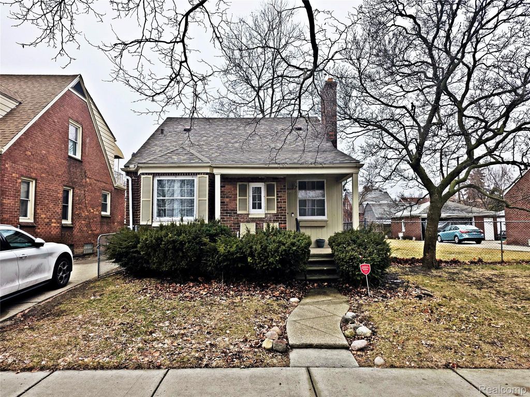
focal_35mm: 23
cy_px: 198
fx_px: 352
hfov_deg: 73.9
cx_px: 265
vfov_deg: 58.9
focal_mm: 6.25
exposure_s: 1/2038
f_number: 1.7
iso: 80
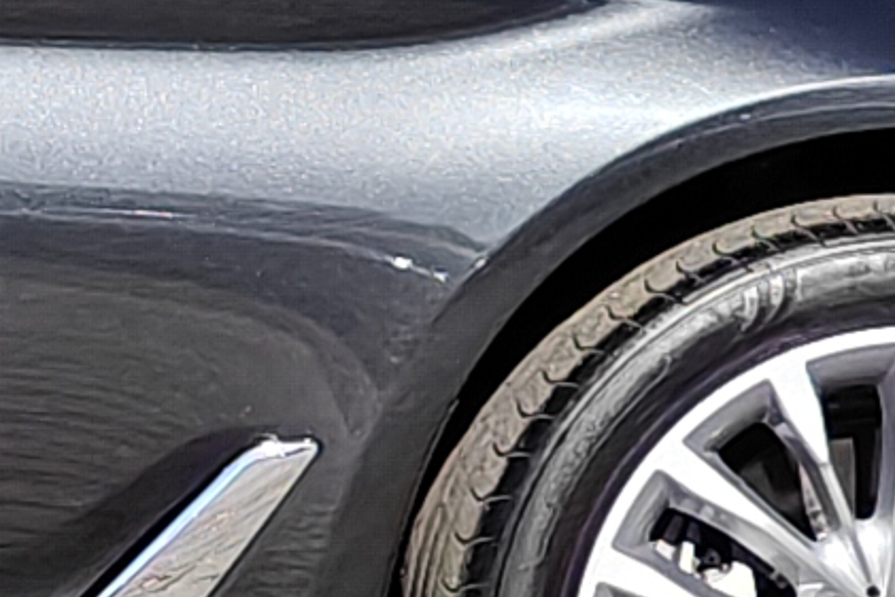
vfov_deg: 3.8
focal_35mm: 364
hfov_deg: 5.4
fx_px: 9052
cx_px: -1448
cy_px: -159
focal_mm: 7.08
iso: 64
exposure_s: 1/2211
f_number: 2
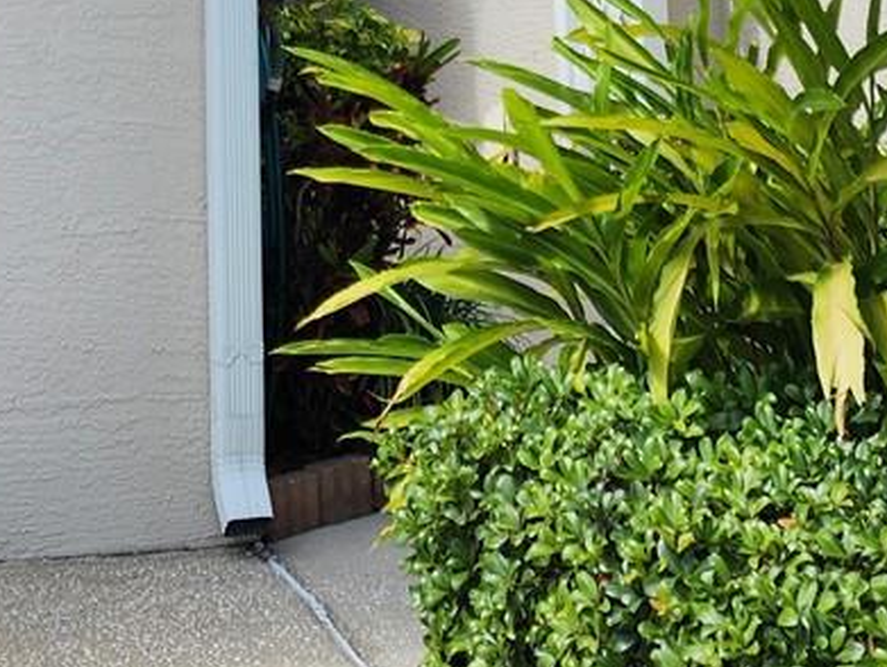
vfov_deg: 13.9
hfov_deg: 20.6
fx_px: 2411
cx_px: 152
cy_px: -569
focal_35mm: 94
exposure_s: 1/516
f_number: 1.8
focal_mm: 6.4
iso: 12
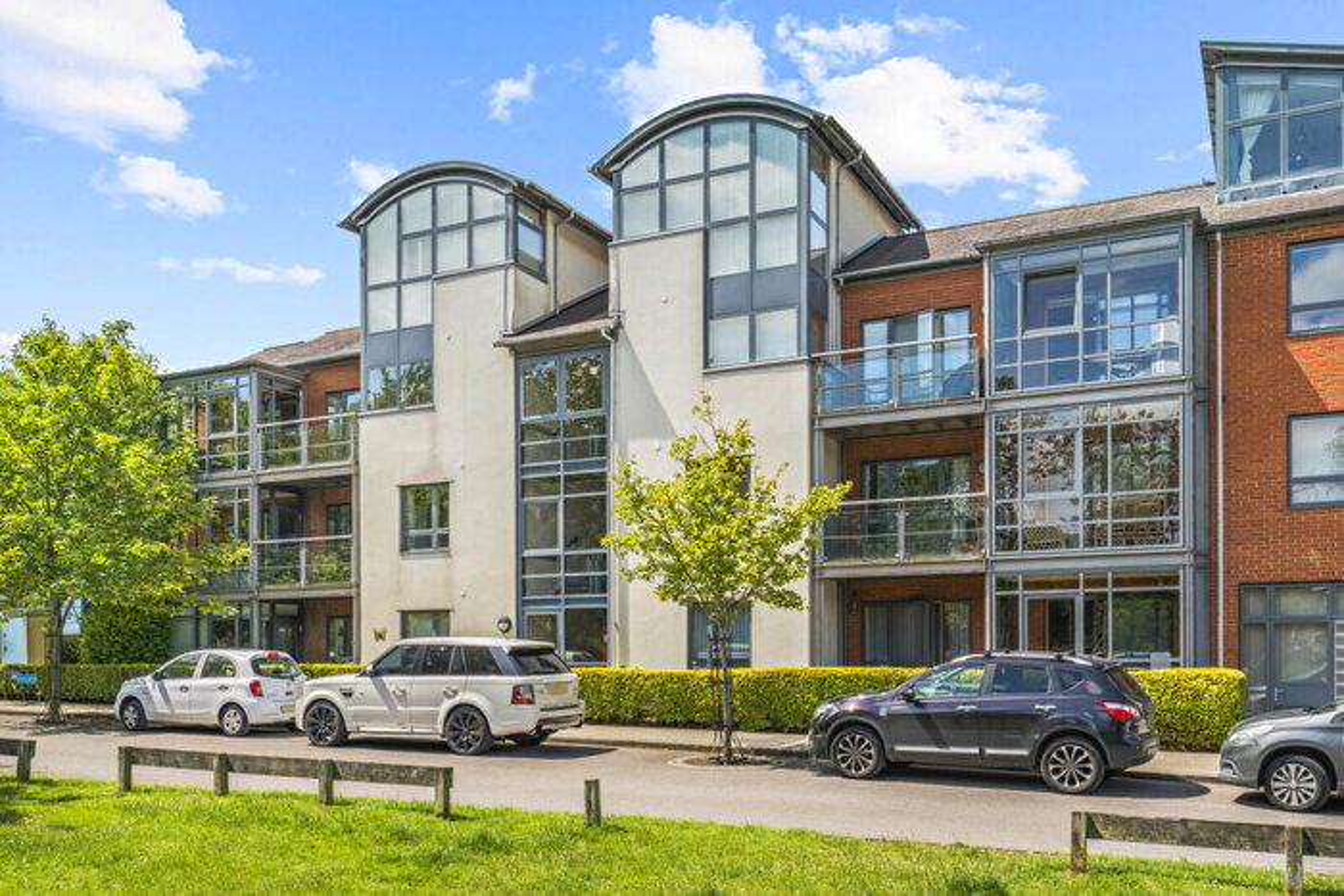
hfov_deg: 61.9
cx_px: 672
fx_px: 1120
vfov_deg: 43.6
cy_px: 448
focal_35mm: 30
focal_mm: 30
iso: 320
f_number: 8
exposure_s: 1/125
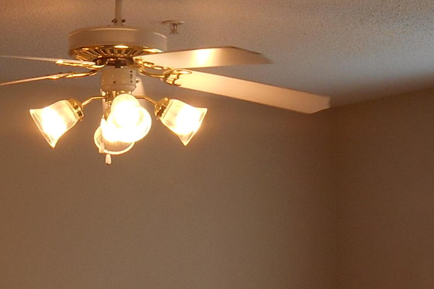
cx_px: 172
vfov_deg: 12.3
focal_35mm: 110
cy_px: 290
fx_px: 1327
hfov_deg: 18.6
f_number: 3.4
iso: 80
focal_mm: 4.7
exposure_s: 1/40
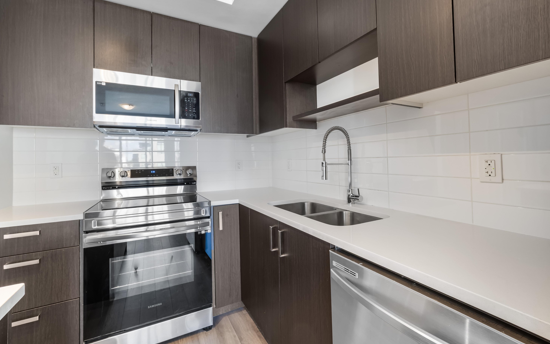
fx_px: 218
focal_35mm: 15
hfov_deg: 103.2
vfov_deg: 76.4
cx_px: 269
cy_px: 157
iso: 250
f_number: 9
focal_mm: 9
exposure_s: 1/4
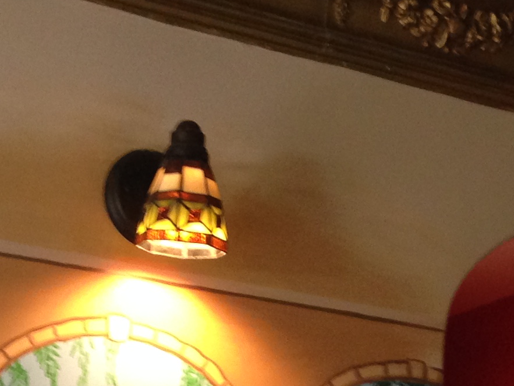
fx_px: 1811
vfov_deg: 11.4
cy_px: 671
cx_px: 363
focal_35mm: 122
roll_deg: -1.4
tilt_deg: +4.9
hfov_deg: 16.1
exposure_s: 1/20
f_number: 2.4
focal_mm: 4.12
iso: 160
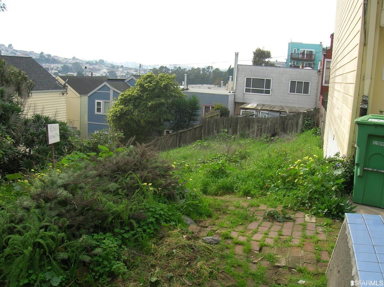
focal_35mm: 34
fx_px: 377
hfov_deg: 54.0
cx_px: 192
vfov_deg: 41.8
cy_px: 144
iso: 50
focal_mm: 5.7
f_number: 4.9
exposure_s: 1/136
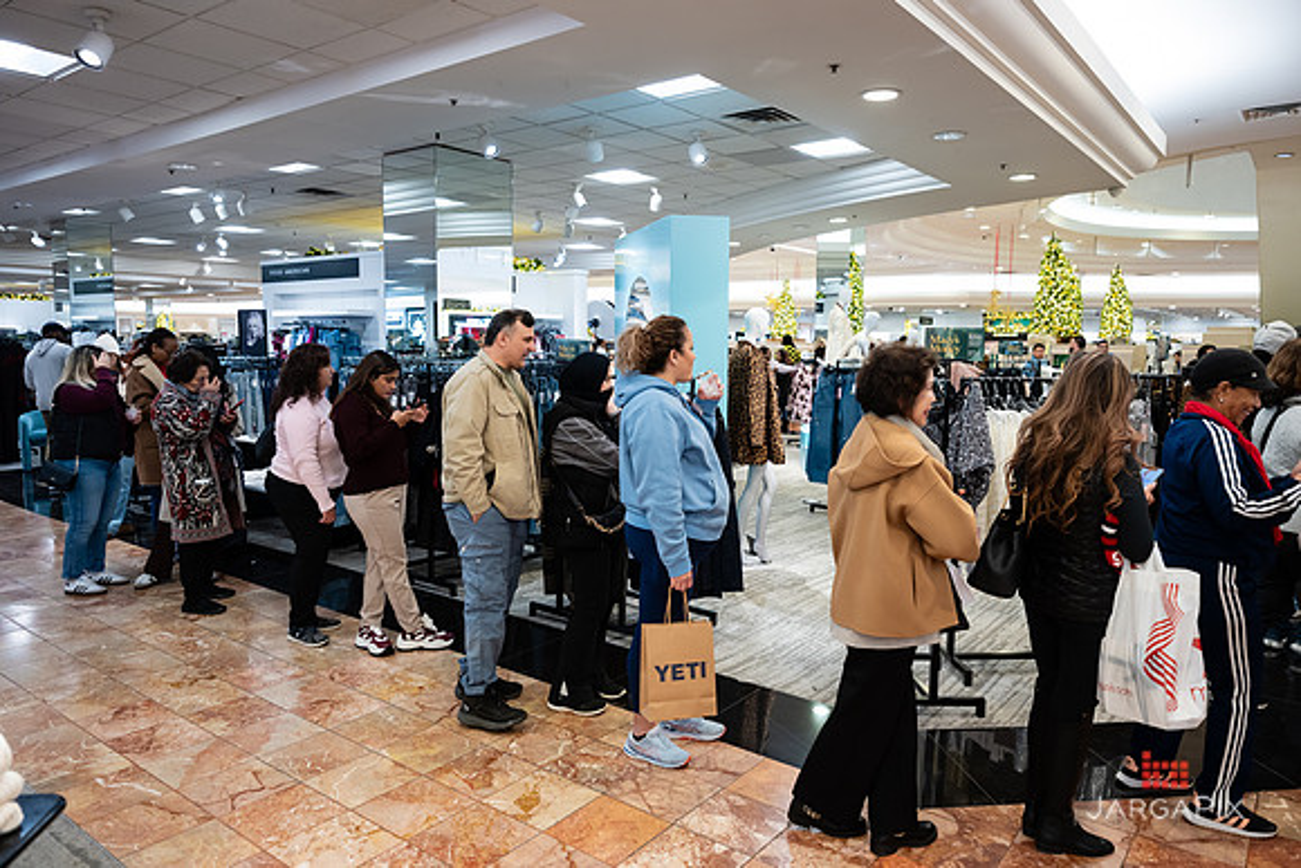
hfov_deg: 73.5
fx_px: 871
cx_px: 650
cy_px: 434
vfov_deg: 53.0
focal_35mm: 24
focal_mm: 24
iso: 1000
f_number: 3.2
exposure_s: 1/125
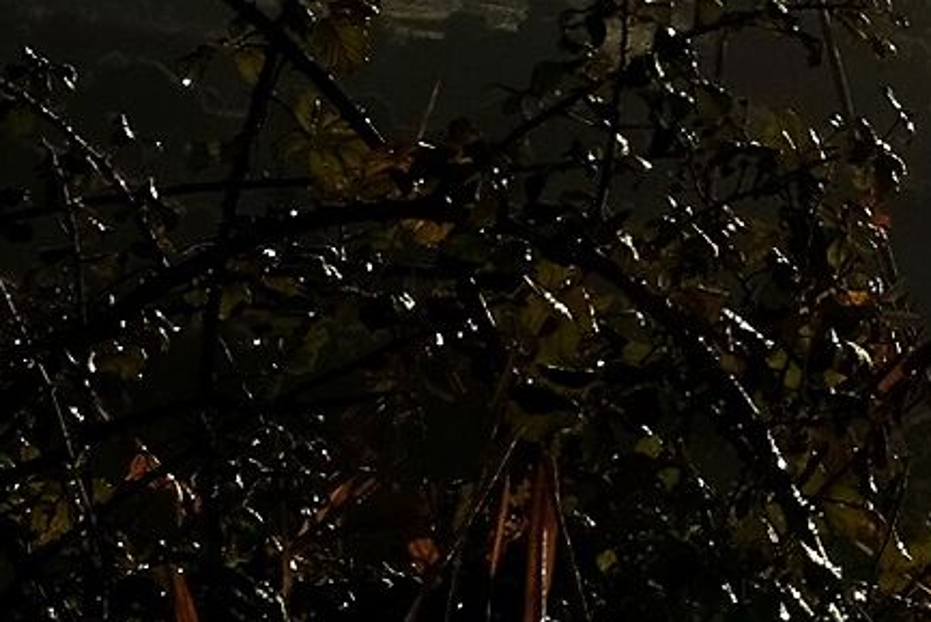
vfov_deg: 3.6
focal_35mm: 377
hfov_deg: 5.3
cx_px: 2303
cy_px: -506
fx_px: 9752
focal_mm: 45
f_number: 13
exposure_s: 1/350
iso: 200
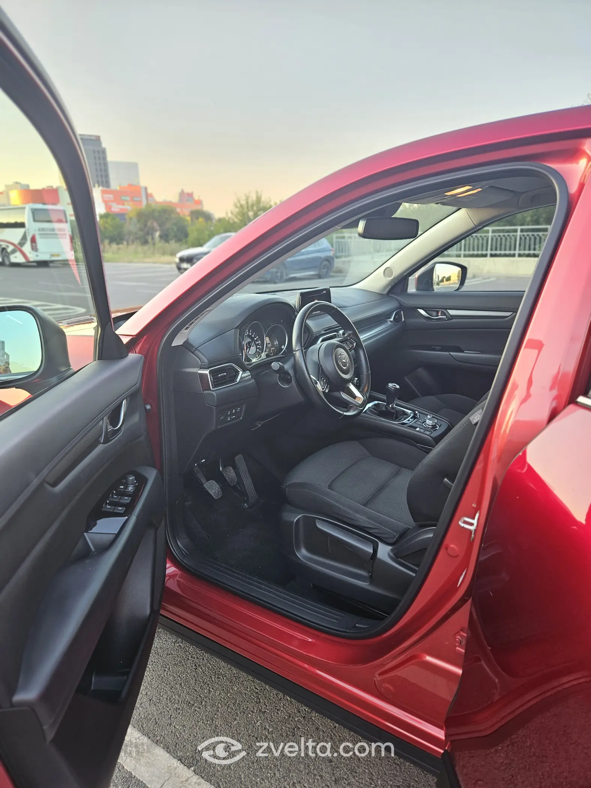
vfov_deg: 73.9
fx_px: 524
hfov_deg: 58.9
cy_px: 394
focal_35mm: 23
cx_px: 296
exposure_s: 1/100
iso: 100
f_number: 1.8
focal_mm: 5.4
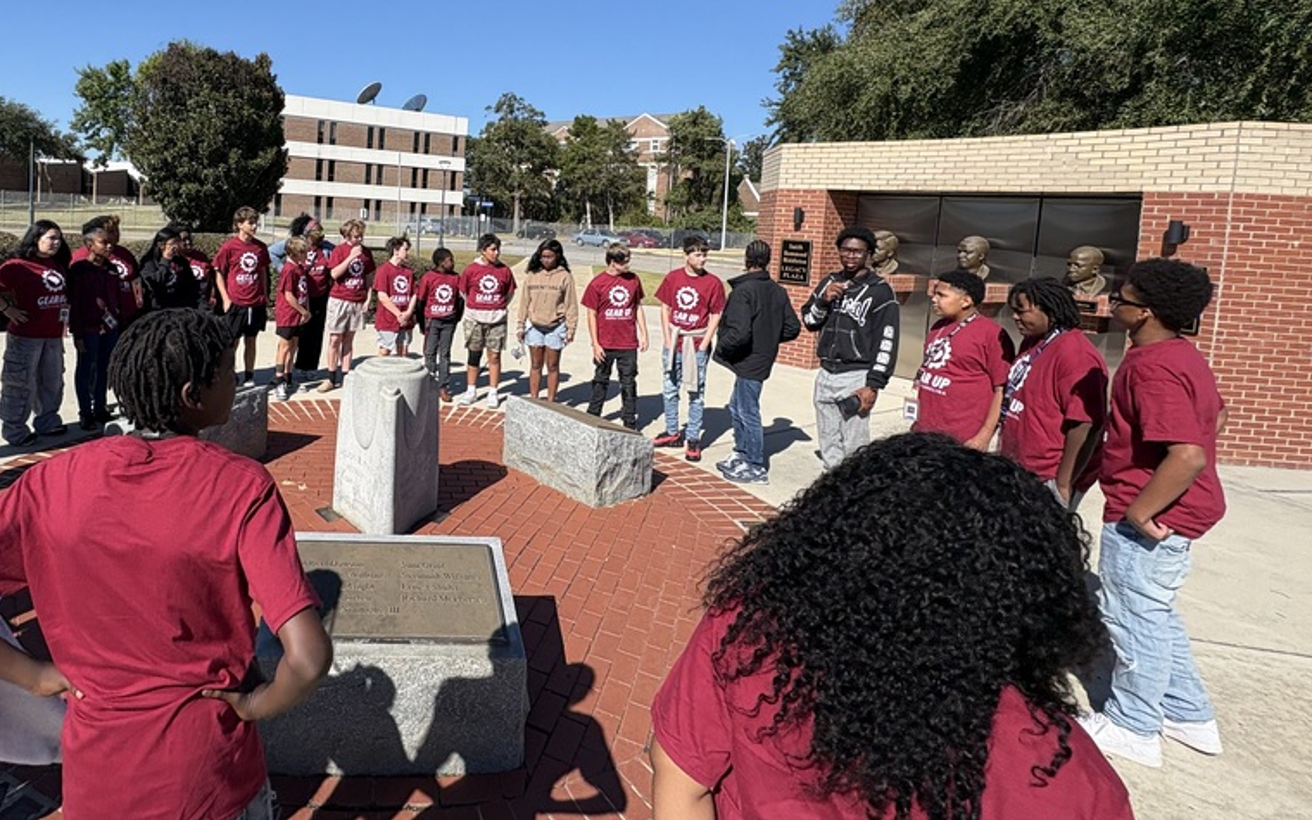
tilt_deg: -3.5
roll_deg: -3.6
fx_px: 715
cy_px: 255
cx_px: 437
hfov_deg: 82.2
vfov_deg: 57.9
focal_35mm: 20
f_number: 2.2
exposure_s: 1/2083
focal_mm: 2.22
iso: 50
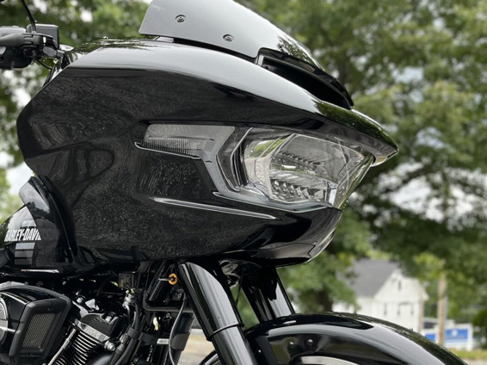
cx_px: 84
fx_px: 689
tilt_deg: -1.8
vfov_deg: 29.2
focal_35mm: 49
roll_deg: -2.2
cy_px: 270
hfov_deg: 37.3
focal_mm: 5.1
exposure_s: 1/295
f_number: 1.6
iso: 50
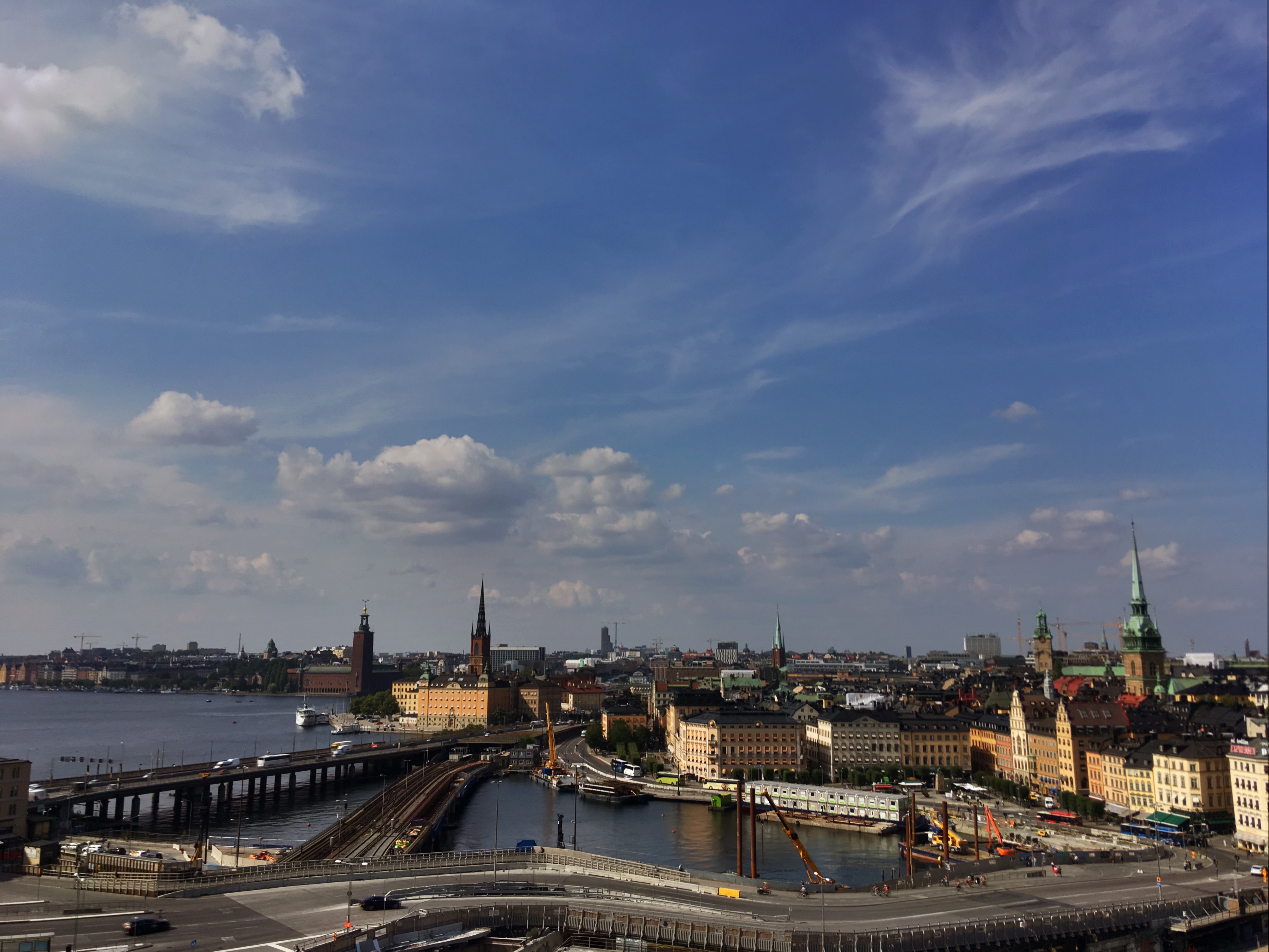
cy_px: 476
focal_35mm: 29
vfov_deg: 48.2
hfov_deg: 61.6
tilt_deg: +9.4
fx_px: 1063
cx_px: 634
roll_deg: -0.6
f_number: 2.2
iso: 25
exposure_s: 1/6410
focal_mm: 4.15
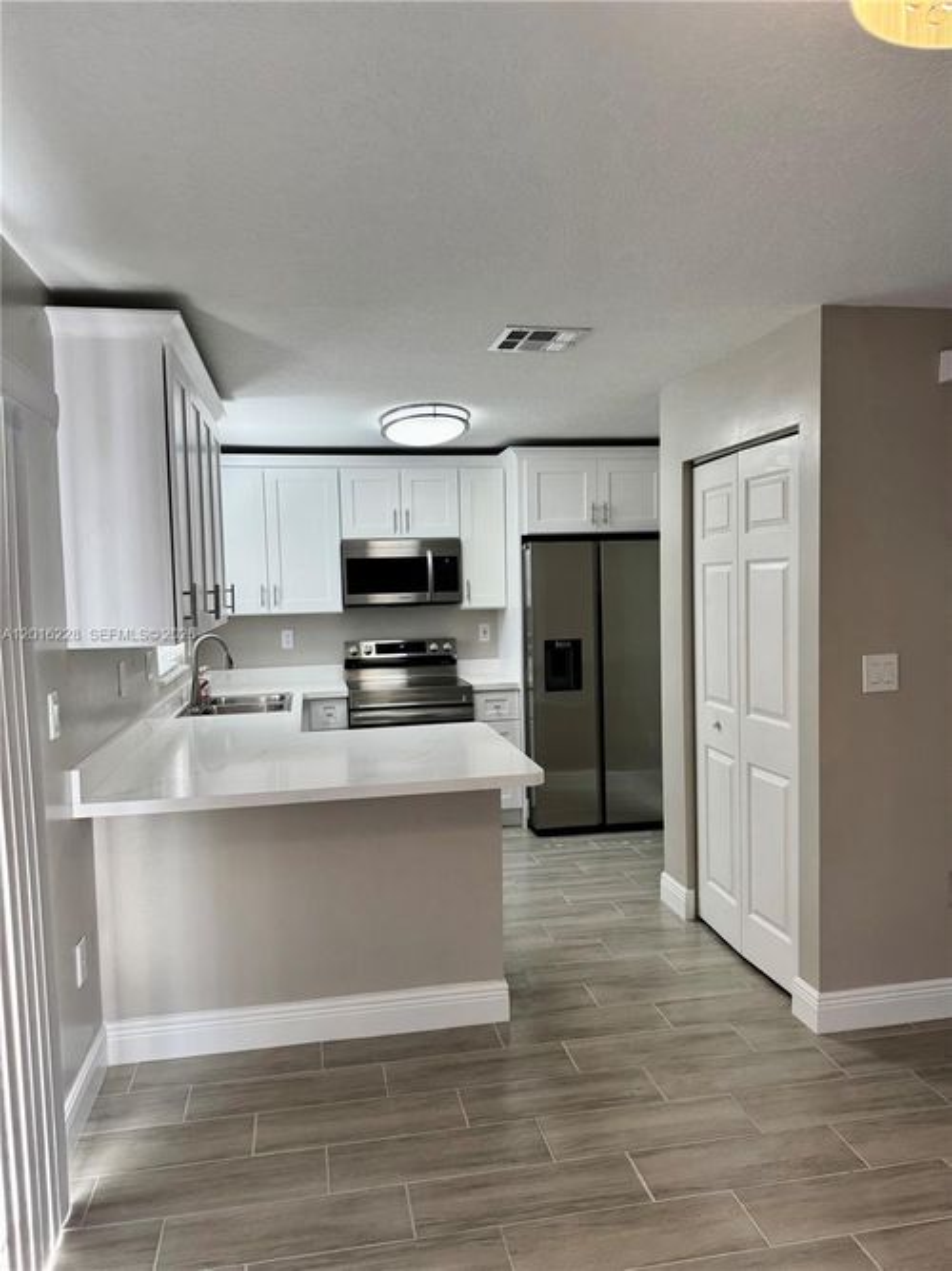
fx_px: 880
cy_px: 636
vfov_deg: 71.6
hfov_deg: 56.8
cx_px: 476
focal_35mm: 24
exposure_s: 1/120
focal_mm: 6.76
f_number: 1.78
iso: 64
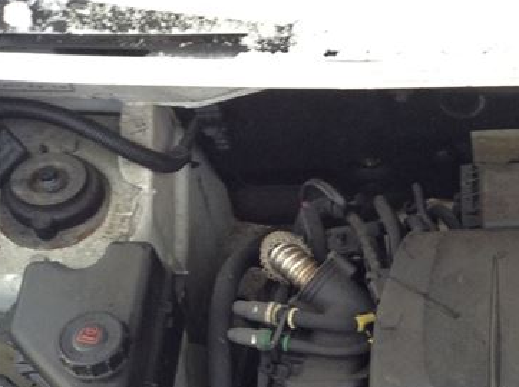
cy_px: 412
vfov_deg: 19.4
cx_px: 566
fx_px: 1092
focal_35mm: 73
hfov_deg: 24.9
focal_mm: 3.3
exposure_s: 1/24
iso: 40
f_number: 2.4
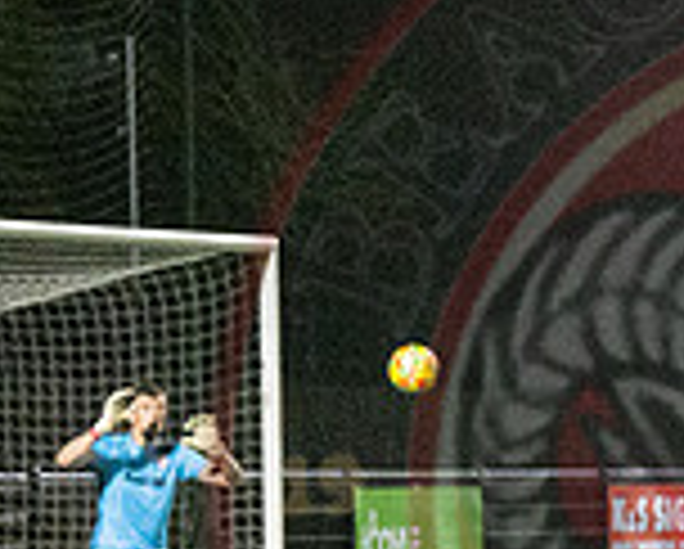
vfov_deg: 4.6
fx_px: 6811
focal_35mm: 336
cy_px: 648
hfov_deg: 5.7
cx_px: 1179
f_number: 2.8
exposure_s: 1/1000
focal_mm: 72
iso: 8000
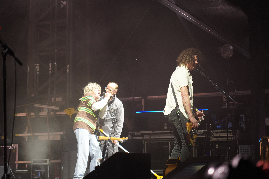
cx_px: 134
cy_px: 90
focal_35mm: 105
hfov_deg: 19.5
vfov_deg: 13.0
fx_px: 785
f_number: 4
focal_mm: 105
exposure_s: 1/160
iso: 2500
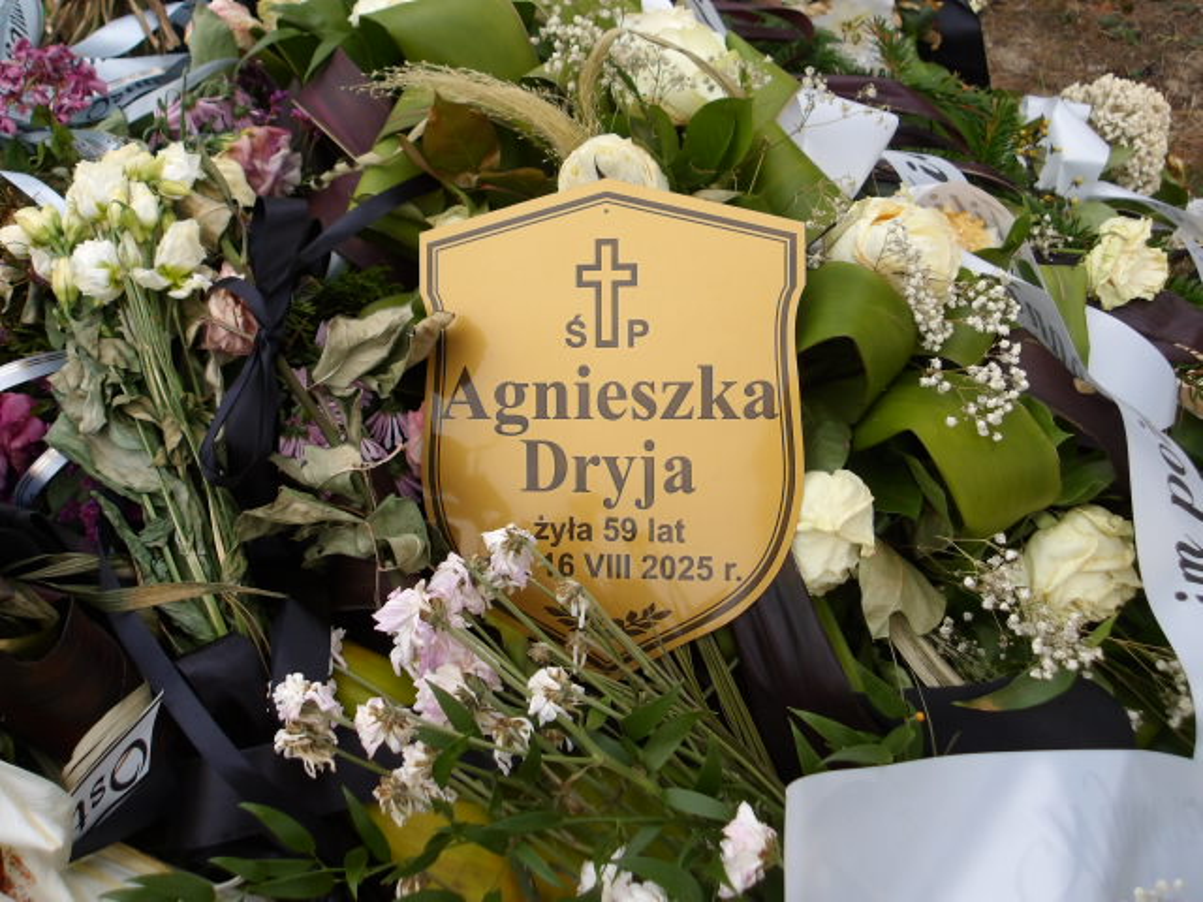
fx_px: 1182
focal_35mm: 34
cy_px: 451
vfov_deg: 41.8
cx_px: 602
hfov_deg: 54.0
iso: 100
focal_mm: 6.1
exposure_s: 1/356
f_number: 3.3
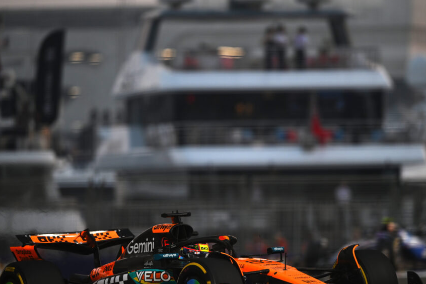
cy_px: 160
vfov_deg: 2.6
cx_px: 241
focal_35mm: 539
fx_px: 6378
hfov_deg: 3.8
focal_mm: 400
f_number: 2.8
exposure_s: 1/2000
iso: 500
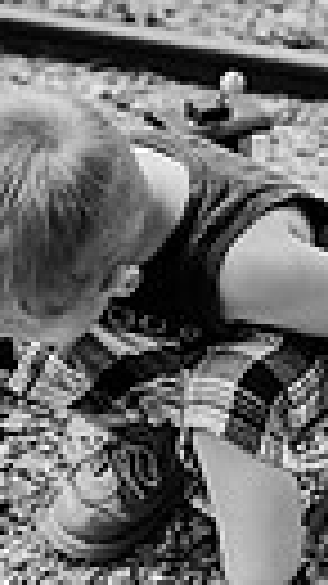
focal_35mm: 181
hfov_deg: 6.7
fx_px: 2802
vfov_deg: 11.9
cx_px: 54
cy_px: 382
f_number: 2.2
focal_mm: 50
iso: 200
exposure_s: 1/2500
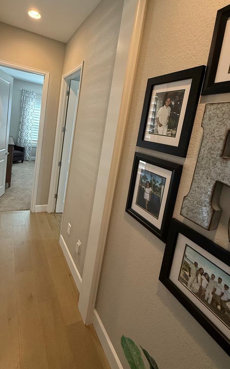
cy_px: 154
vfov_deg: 90.3
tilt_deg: -8.2
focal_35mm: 18
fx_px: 181
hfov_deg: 64.0
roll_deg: -7.8
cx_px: 86
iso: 400
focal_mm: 2.22
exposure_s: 1/120
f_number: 2.2
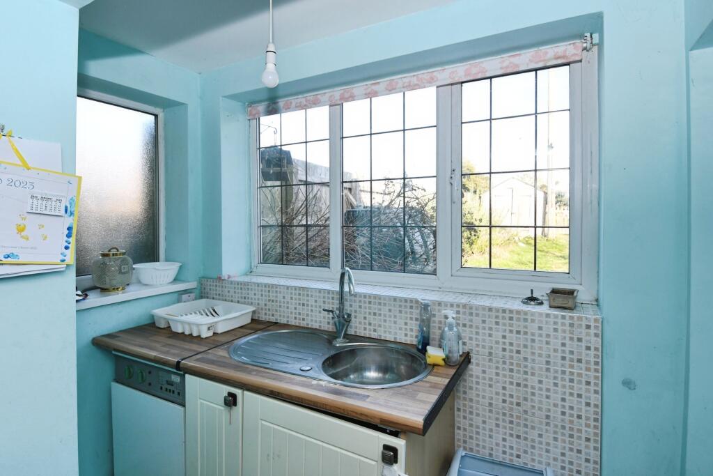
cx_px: 356
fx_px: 357
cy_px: 238
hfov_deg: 90.0
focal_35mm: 18
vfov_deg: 67.4
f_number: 7.1
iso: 800
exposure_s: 1/200
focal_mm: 12
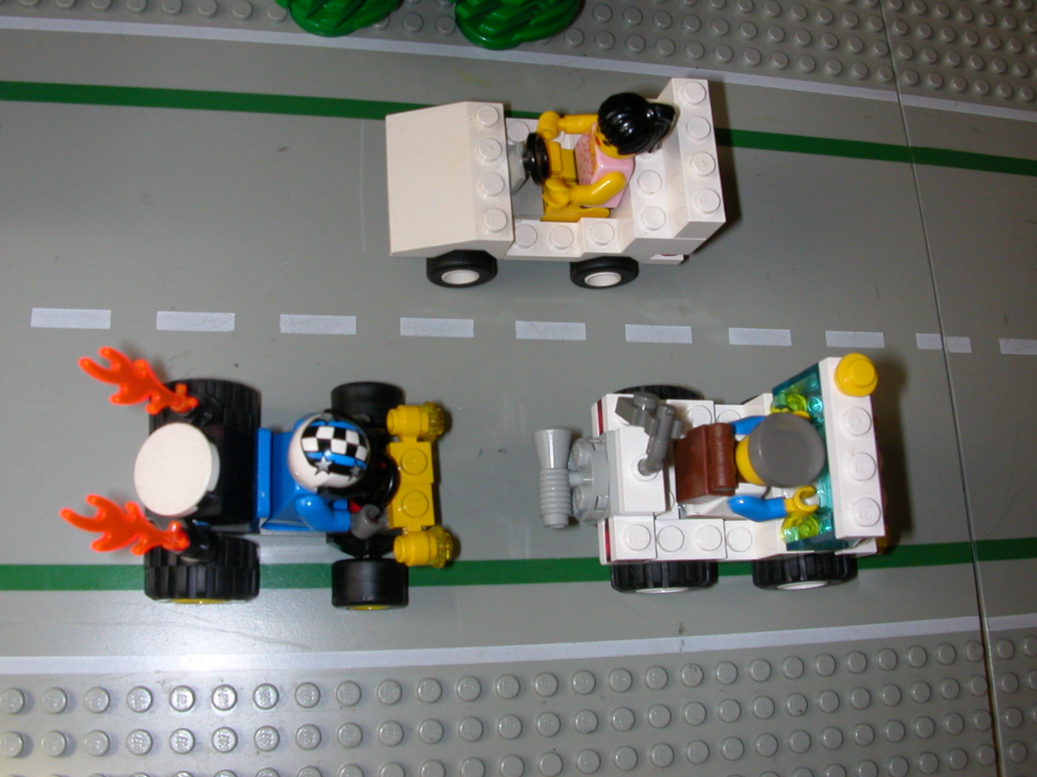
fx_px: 1108
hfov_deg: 50.1
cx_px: 518
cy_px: 388
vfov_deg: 38.7
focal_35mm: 37
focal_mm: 5.6
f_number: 4.5
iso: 100
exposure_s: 1/30
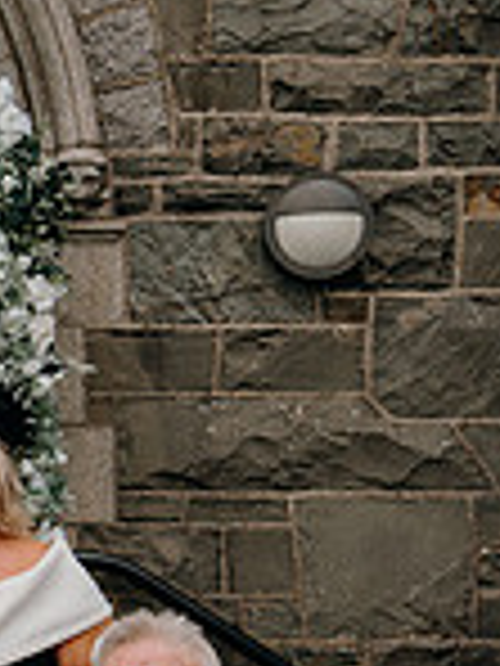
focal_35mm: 128
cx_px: -428
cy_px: 740
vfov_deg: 15.0
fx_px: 2465
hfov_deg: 10.8
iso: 400
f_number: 7.1
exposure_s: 1/200
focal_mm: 34
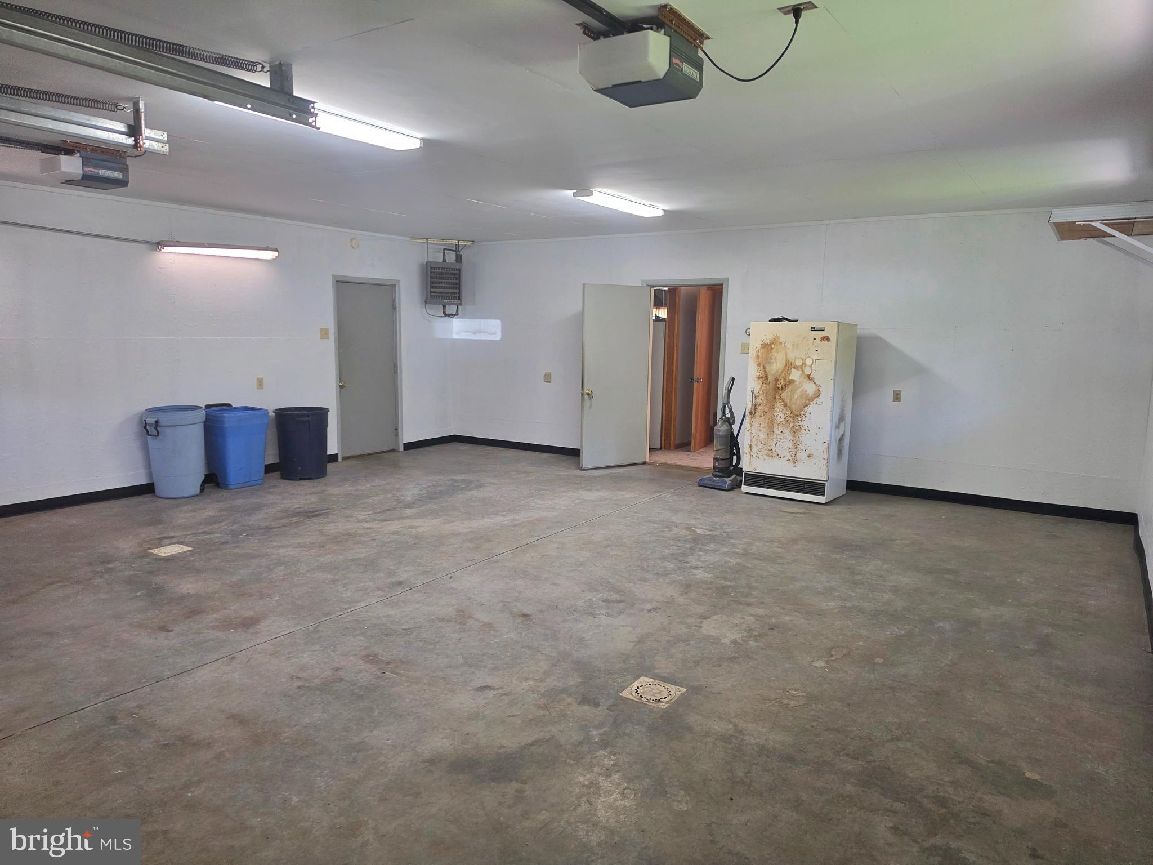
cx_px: 576
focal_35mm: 23
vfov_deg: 58.9
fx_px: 766
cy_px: 432
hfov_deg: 73.9
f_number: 1.4
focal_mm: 6.5
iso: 125
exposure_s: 1/120
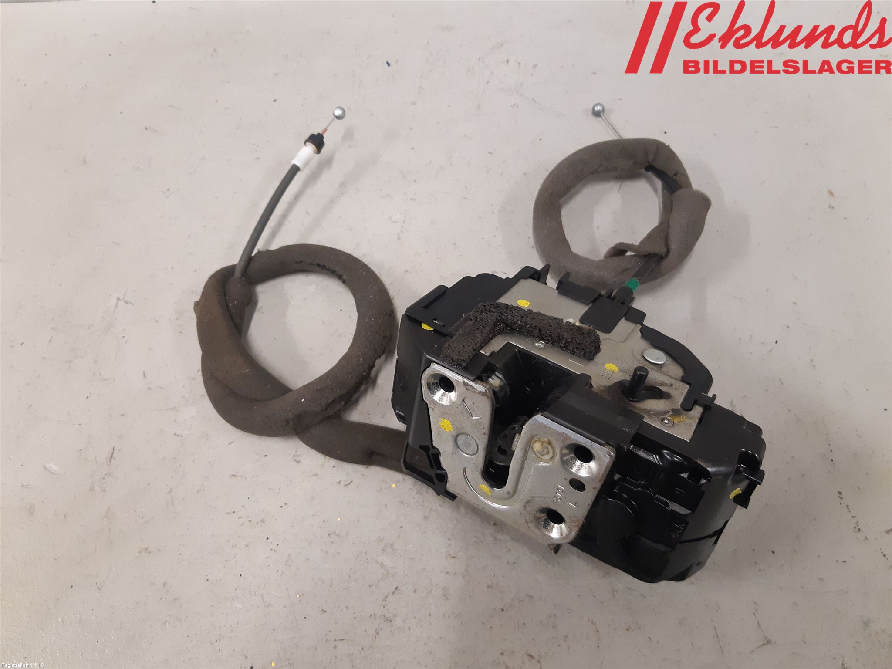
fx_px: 670
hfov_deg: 67.3
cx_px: 446
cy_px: 334
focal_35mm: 26
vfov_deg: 53.1
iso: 250
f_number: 1.7
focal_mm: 3.93
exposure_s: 1/50
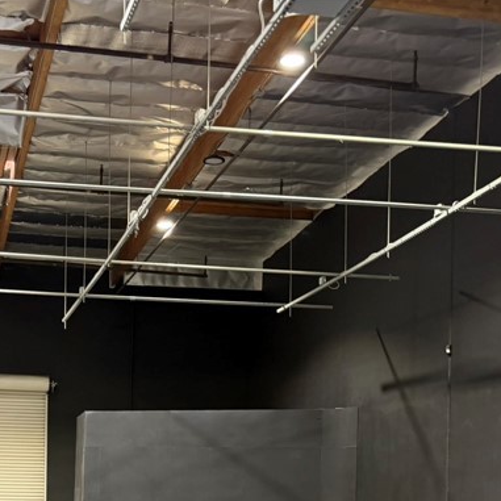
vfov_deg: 28.2
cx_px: 83
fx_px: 933
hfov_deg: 29.2
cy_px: 502
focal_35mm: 57
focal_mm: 6.76
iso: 250
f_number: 1.78
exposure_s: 1/60
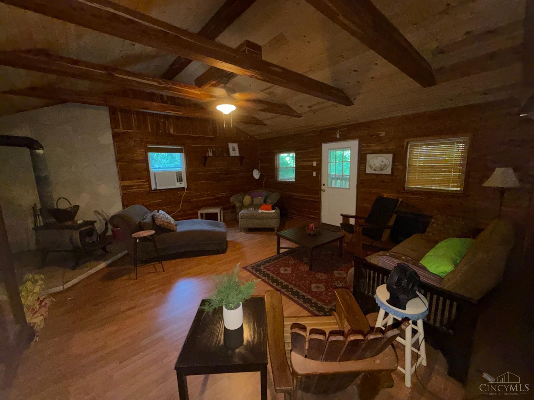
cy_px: 200
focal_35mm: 14
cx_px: 267
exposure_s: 1/30
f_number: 2.2
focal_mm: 2.22
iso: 640
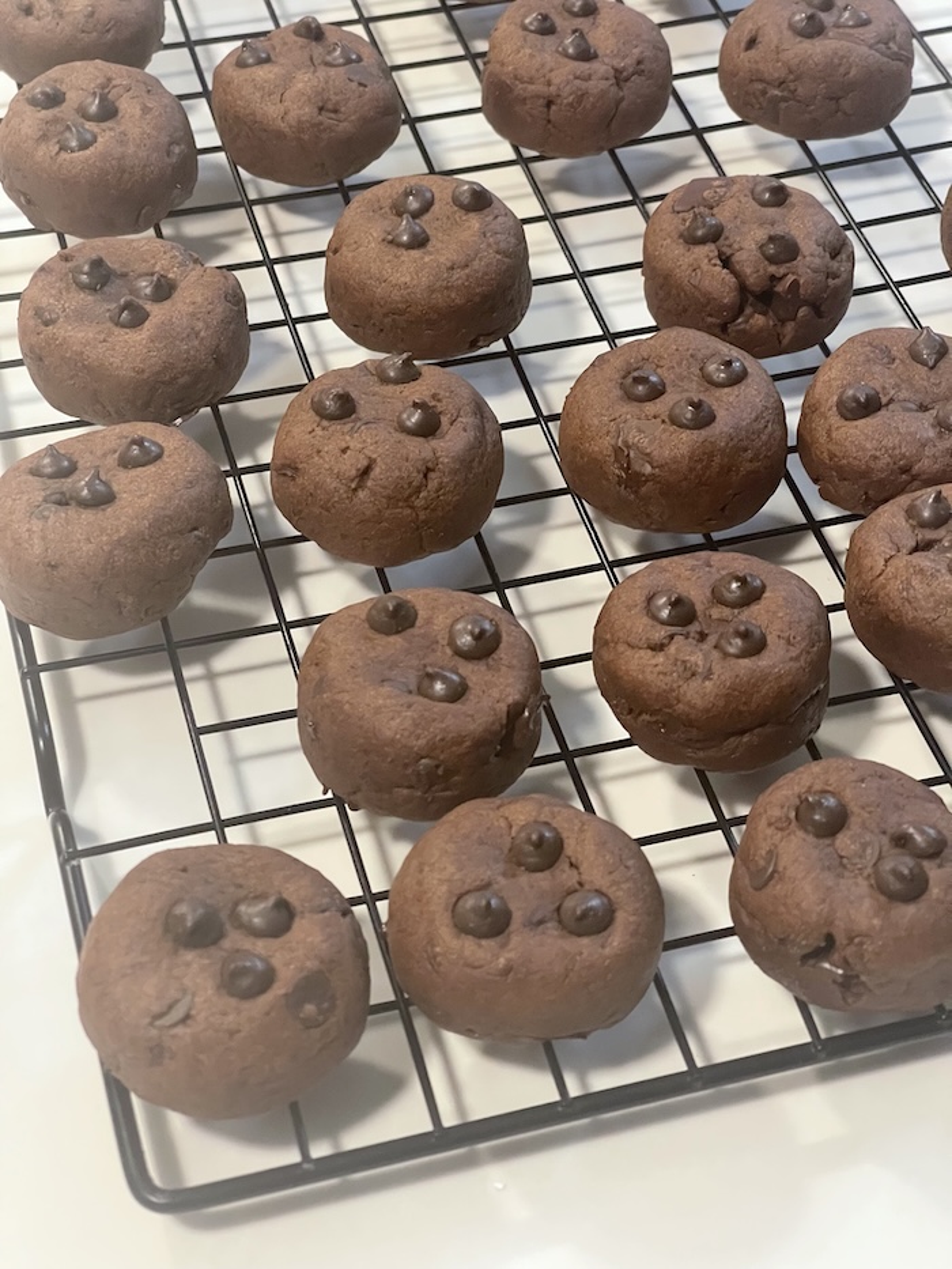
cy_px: 634
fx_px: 2346
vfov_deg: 30.3
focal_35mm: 64
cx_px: 476
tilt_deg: -45.3
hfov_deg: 22.9
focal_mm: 7.5
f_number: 2.2
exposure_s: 1/60
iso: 400
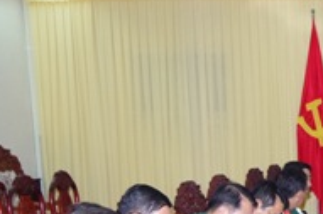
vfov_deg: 12.5
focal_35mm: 106
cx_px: 531
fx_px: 947
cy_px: 281
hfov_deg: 16.9
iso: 1600
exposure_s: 1/180
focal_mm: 21
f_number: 4.5
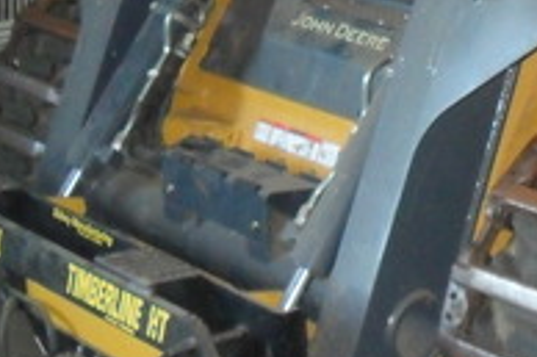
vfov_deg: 13.2
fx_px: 1520
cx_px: 515
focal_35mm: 102
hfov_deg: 19.5
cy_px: -14
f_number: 3
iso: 400
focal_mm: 6.3
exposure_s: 1/45
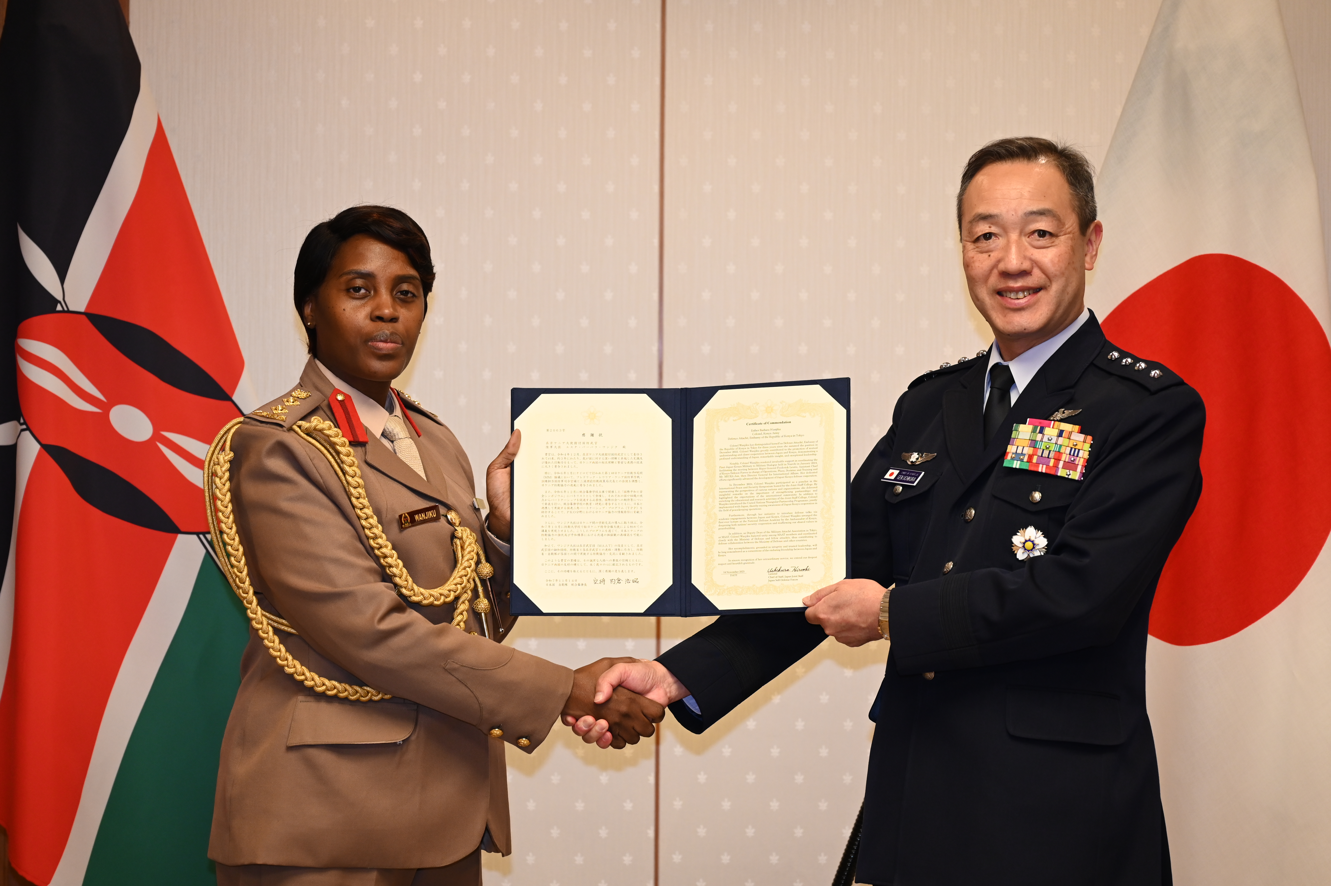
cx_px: 666
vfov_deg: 14.2
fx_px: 3547
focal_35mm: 96
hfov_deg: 21.3
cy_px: 443
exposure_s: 1/200
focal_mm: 96
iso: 1250
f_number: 4
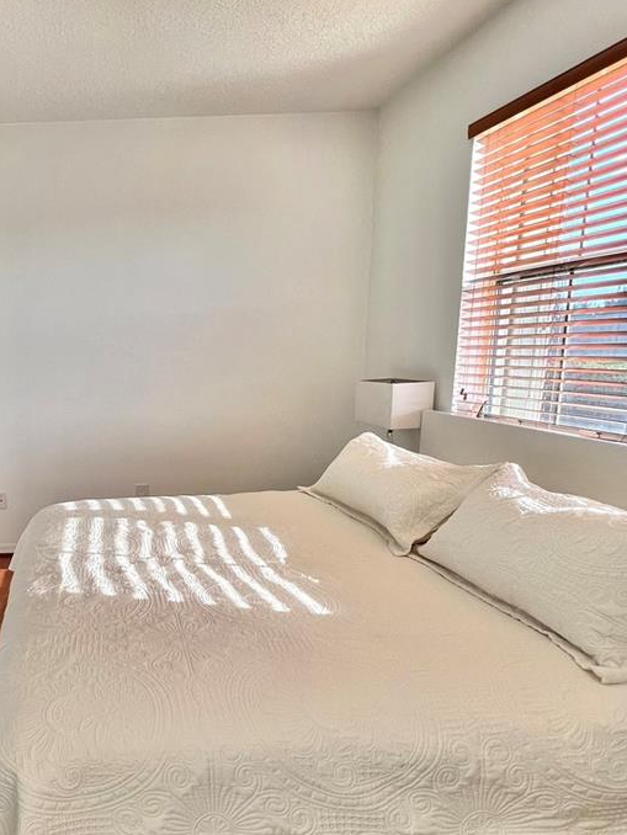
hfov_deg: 52.7
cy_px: 474
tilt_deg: -11.2
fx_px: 555
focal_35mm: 23
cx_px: 78
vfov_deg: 73.5
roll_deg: +2.6
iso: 40
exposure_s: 1/122
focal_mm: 1.57
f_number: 1.8
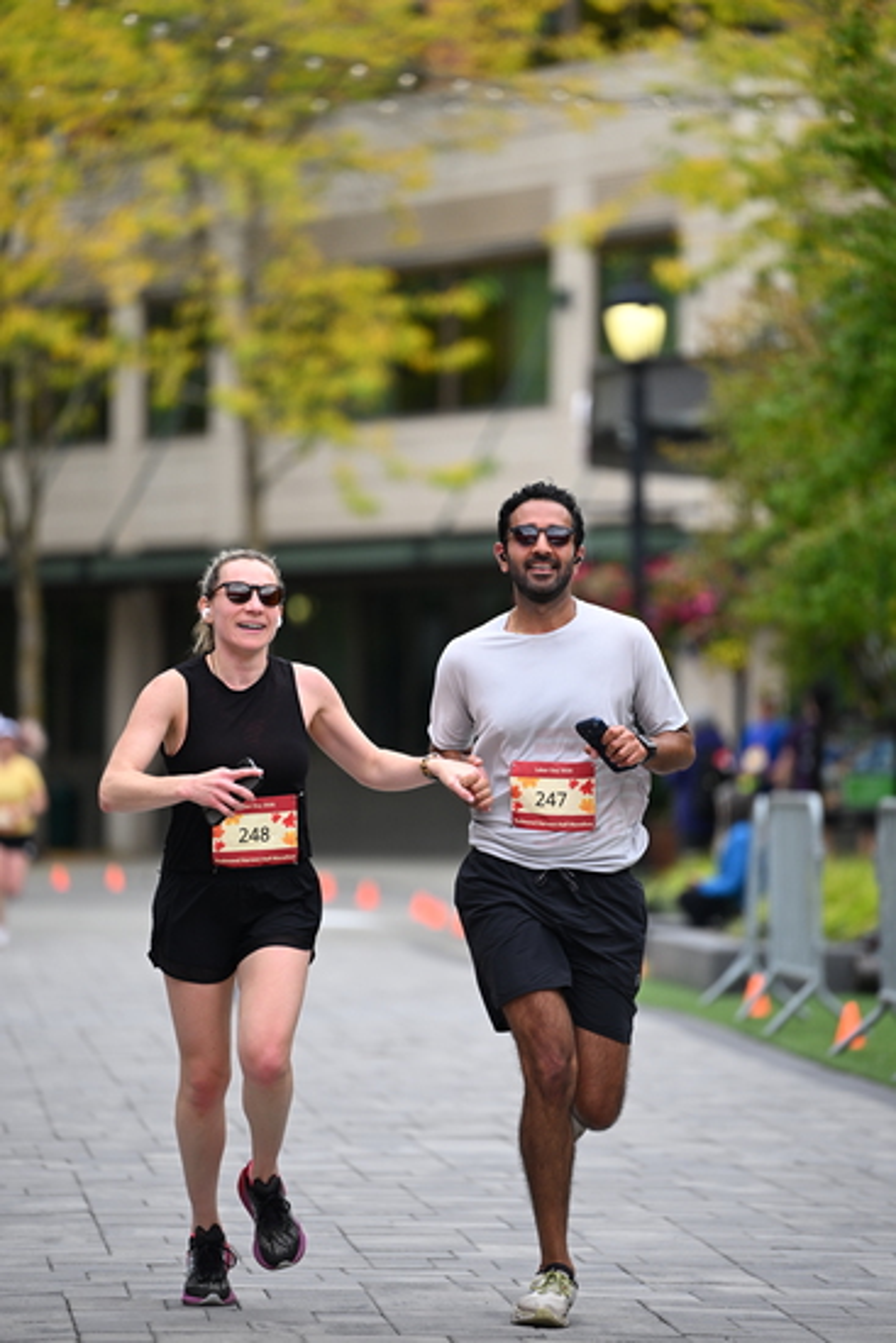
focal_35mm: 200
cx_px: 448
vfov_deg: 10.3
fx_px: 7461
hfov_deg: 6.9
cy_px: 672
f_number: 2.8
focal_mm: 200
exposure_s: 1/2000
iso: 640
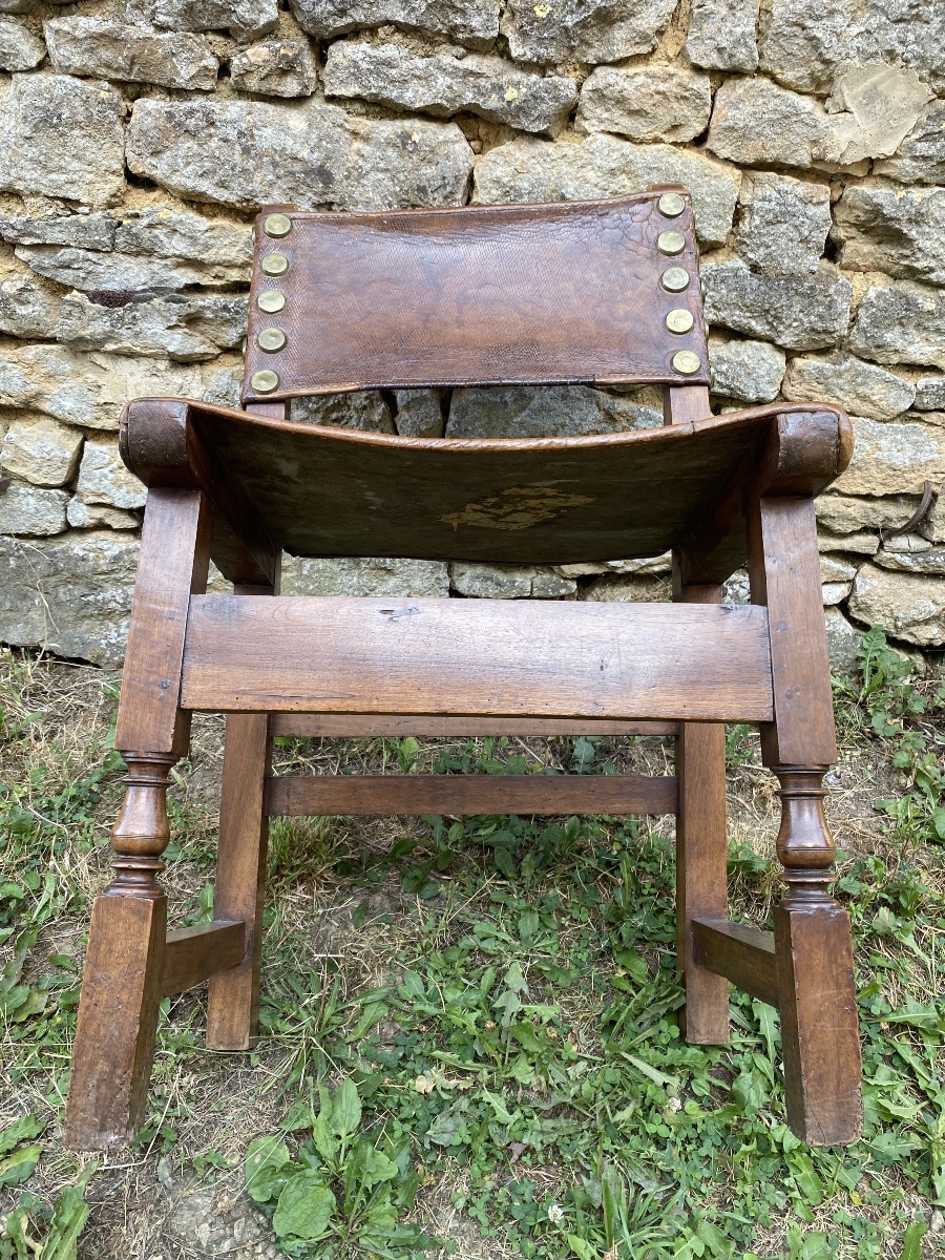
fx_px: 946
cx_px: 472
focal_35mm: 26
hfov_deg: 53.1
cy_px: 630
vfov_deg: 67.3
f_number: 1.8
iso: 32
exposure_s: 1/134
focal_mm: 4.25
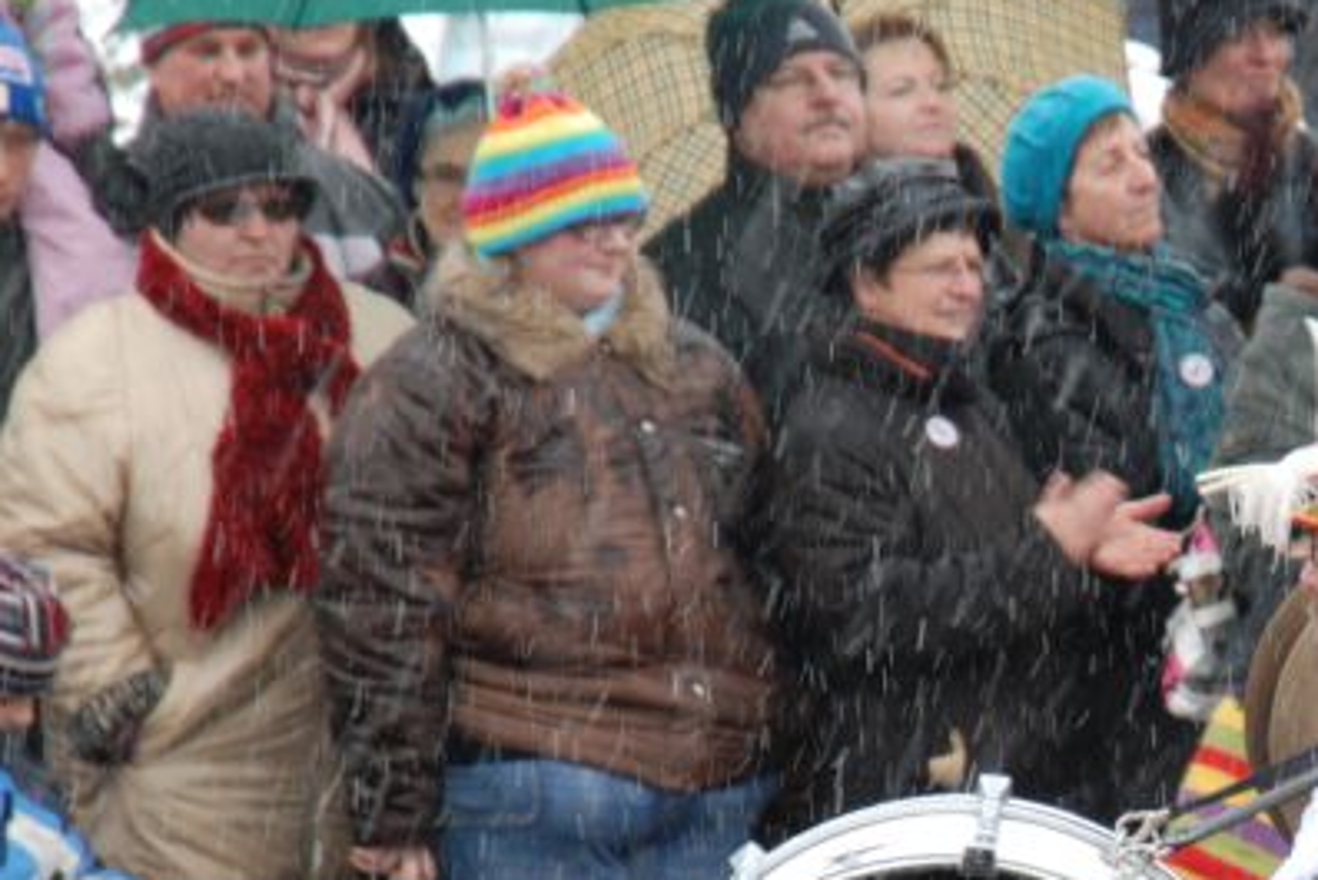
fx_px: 9412
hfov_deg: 8.0
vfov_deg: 5.3
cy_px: 852
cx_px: 1275
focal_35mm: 257
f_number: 8
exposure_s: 1/60
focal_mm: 85
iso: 250
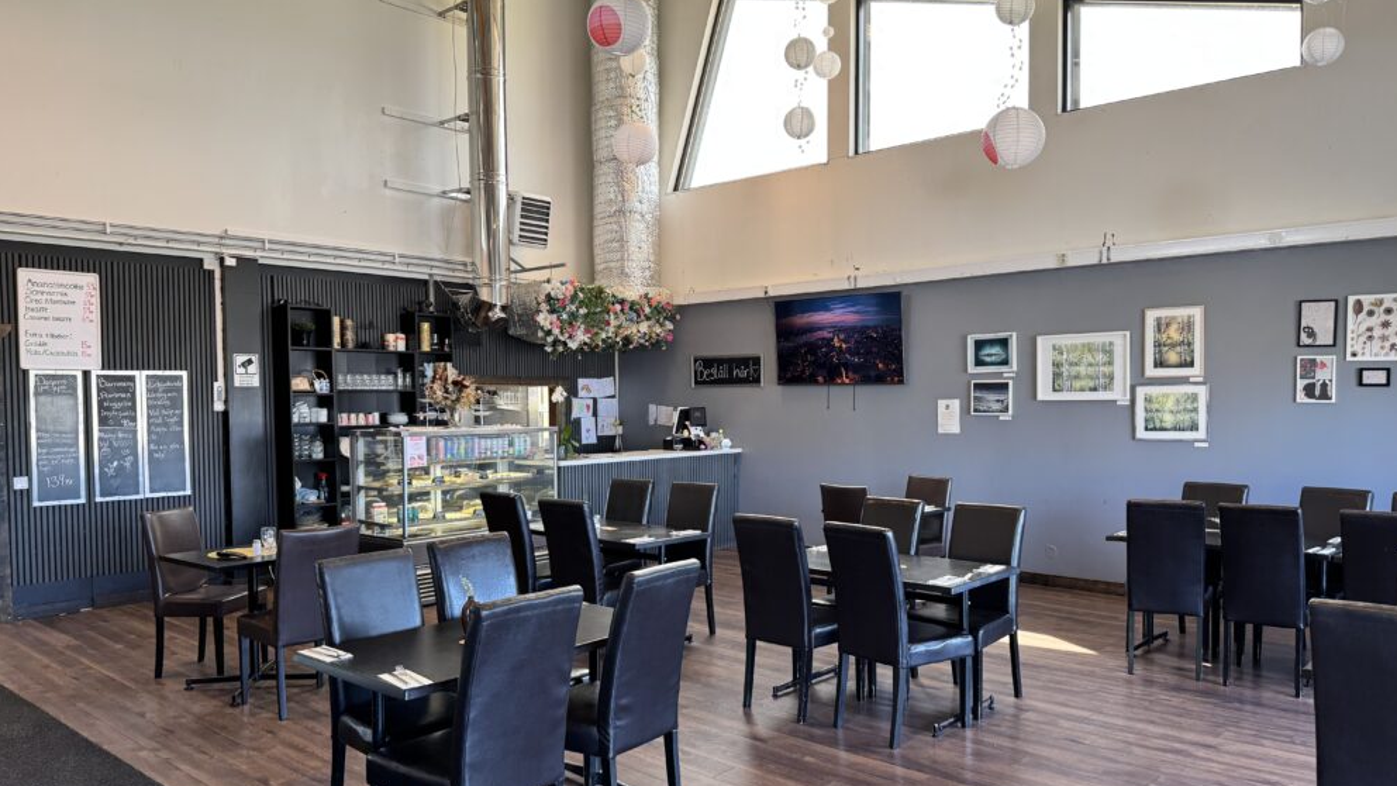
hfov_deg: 69.8
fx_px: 1000
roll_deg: +1.0
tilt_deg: -2.1
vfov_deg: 42.8
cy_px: 442
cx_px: 718
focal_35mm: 27
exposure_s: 1/100
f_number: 1.78
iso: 125
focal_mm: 6.76
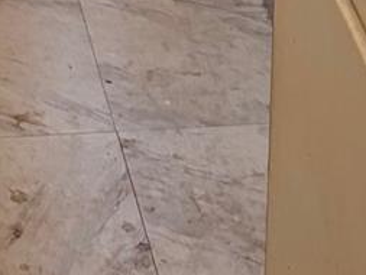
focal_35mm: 158
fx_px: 1671
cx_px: -71
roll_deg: +1.3
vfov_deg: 7.3
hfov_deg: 12.2
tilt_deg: -7.2
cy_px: -756
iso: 100
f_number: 1.6
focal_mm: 5.96
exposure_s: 1/60
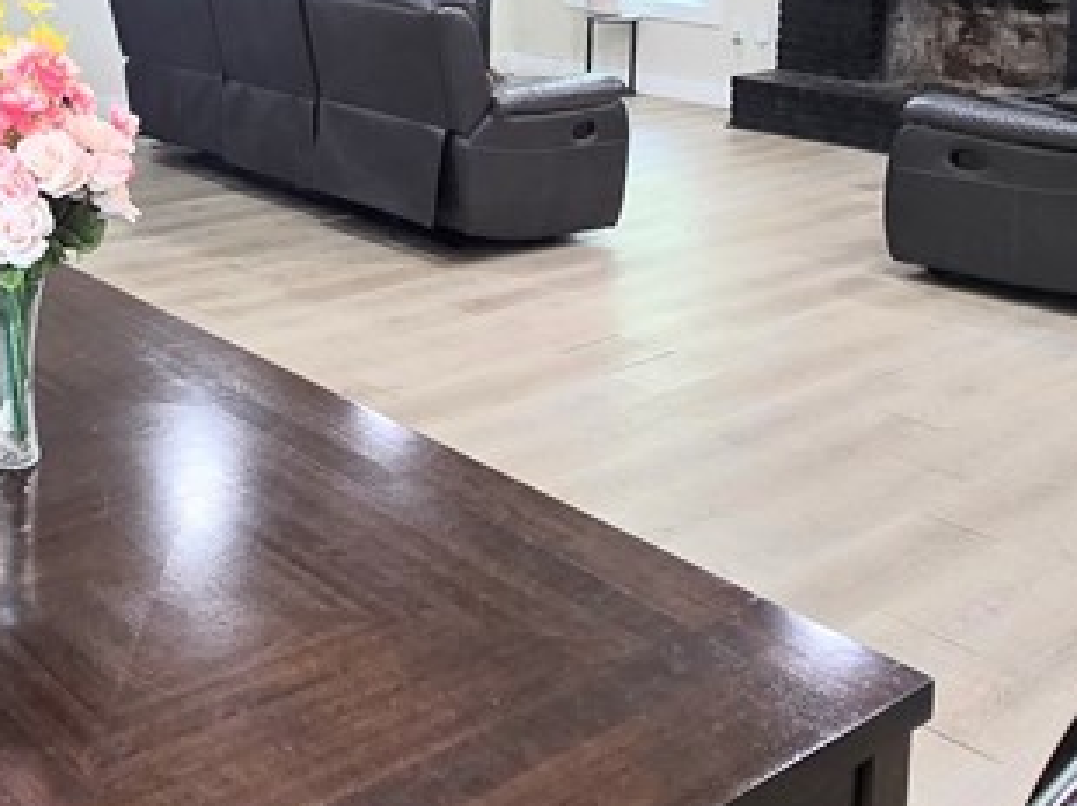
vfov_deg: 30.7
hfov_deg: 40.8
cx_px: 125
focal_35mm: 43
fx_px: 1337
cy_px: -31
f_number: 2.2
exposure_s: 1/60
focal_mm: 2.2
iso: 125
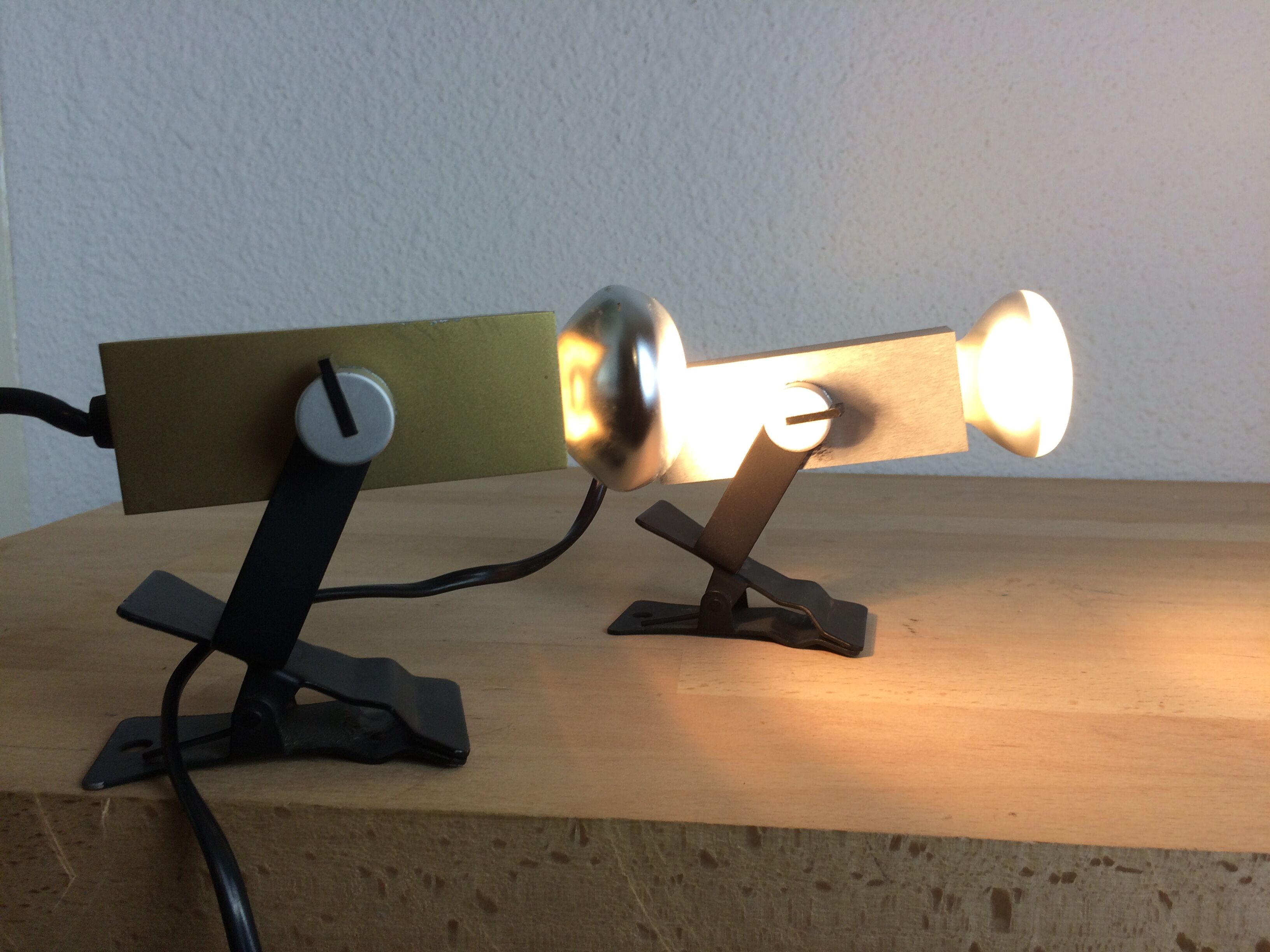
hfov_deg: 61.7
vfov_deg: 48.2
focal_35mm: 29
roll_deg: -0.1
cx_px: 635
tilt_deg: -8.2
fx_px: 1064
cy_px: 476
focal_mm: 4.15
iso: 50
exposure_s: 1/100
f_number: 2.2
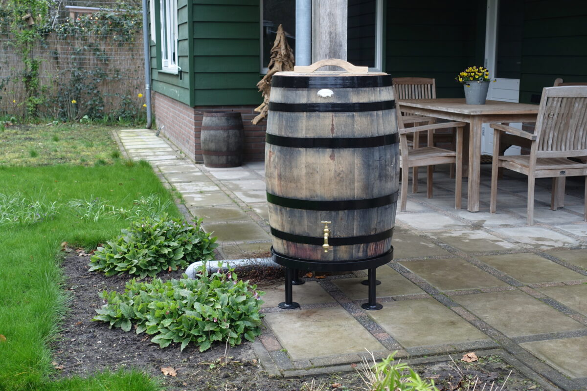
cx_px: 294
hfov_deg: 40.3
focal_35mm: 49
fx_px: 799
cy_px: 196
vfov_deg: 27.5
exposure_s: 1/60
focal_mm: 17.9
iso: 125
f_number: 2.8
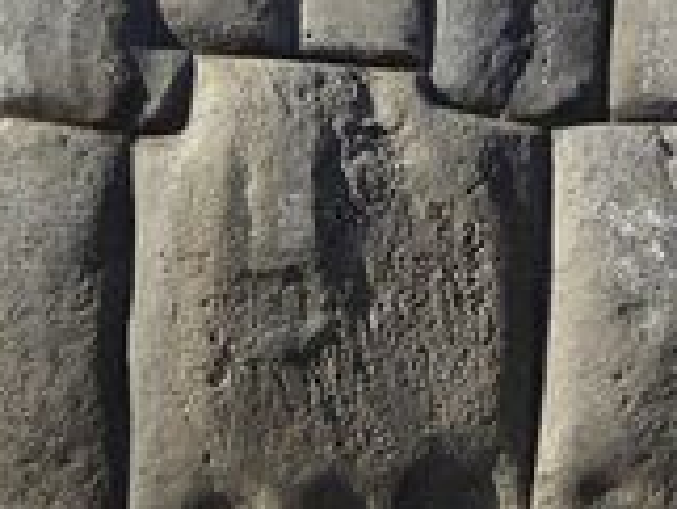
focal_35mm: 179
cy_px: 408
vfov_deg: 8.3
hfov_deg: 10.2
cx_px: 1375
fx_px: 3503
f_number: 3.7
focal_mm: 6.3
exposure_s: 1/400
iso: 80
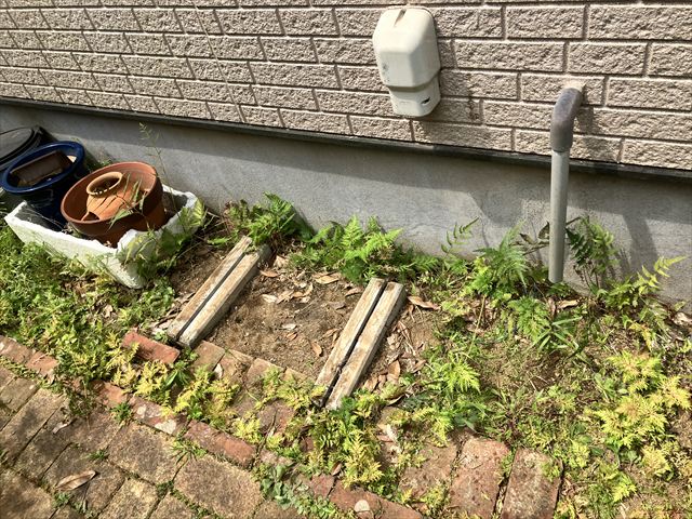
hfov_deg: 63.4
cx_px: 346
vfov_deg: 49.7
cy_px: 260
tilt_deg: -45.2
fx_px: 560
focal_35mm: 28
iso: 32
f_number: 1.8
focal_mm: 3.99
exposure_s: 1/648
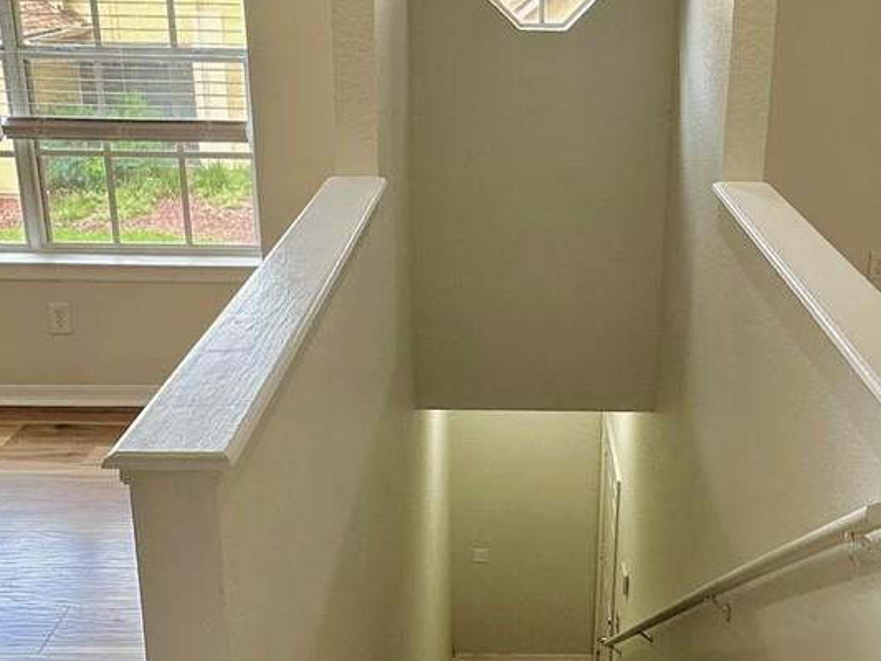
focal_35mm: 42
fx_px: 1069
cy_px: 274
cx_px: 544
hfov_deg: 44.5
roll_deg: -1.4
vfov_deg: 34.3
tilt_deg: -17.9
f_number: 2.2
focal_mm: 2.22
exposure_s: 1/99
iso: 125
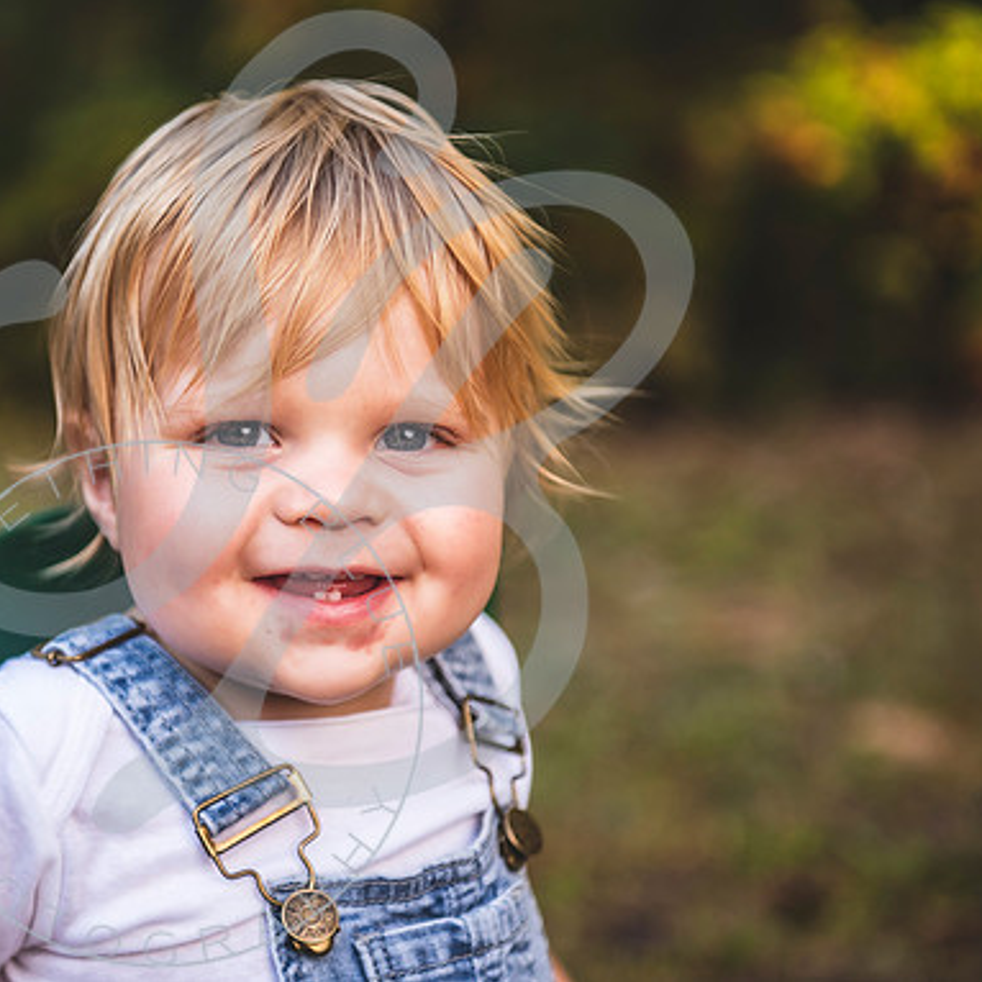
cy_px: 488
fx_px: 2889
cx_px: 287
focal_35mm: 90
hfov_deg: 19.2
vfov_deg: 19.3
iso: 100
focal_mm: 70
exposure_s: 1/200
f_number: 2.8
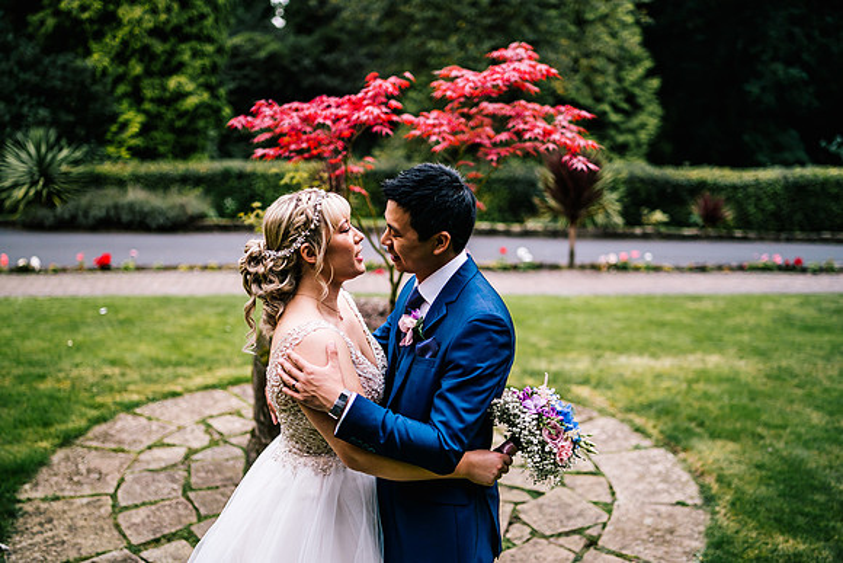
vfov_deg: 36.9
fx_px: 843
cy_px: 282
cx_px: 422
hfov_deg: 53.2
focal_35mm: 36
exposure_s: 1/250
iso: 250
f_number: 1.4
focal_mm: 35
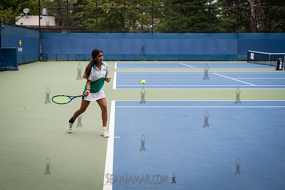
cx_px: 116
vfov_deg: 22.0
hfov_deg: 32.4
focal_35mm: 62
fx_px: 489
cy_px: 110
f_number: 4.5
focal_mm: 48
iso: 400
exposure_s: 1/1000
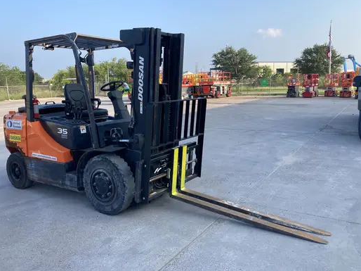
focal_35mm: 30
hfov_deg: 59.9
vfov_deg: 46.7
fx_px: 313
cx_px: 169
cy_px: 129
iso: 20
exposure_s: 1/747
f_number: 1.8
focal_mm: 3.99
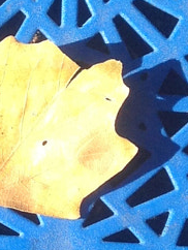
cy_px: 104
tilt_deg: -78.5
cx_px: -245
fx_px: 1576
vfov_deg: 9.1
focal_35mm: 218
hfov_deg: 6.5
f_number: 2.4
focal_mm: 4.12
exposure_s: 1/919
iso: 50
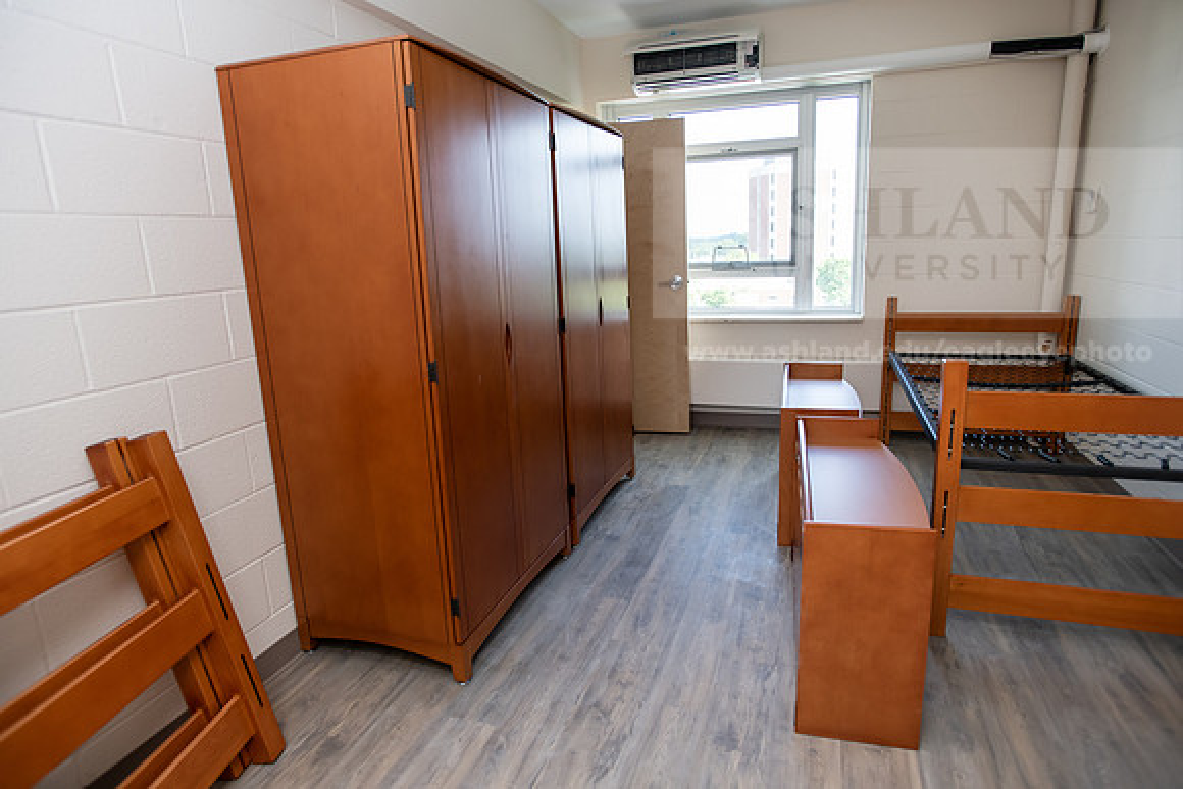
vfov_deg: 62.0
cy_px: 394
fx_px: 657
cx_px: 592
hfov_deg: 84.0
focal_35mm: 20
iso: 400
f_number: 3.5
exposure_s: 1/250
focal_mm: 20
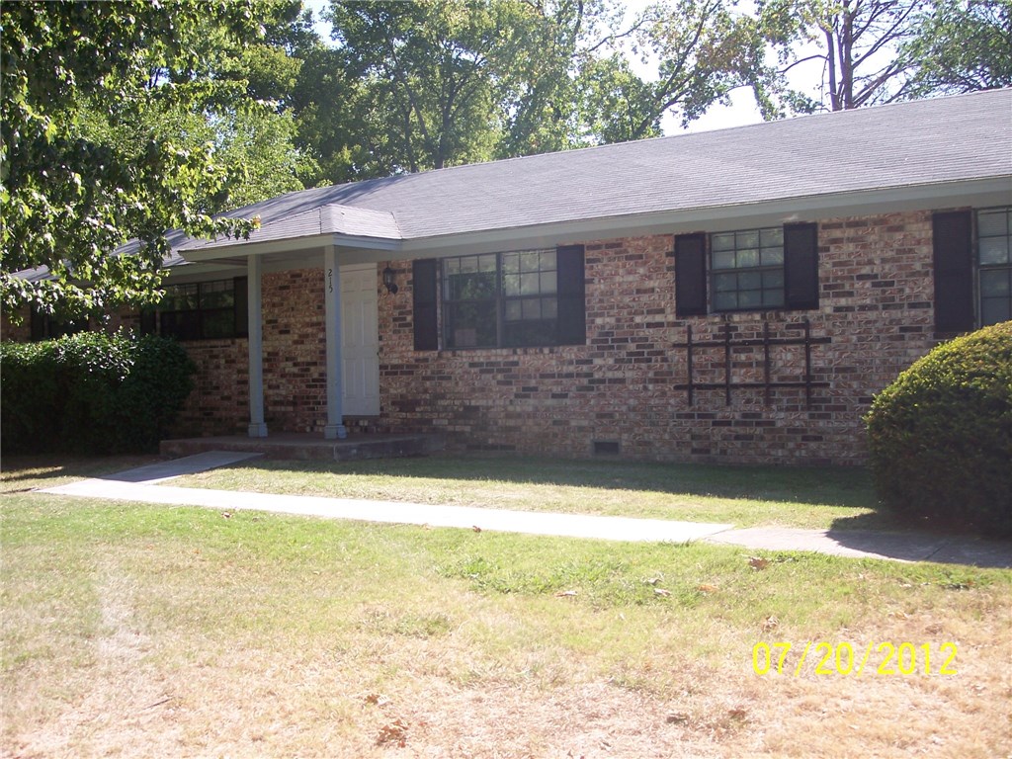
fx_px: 1140
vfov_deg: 36.8
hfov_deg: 47.9
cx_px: 506
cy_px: 380
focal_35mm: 39
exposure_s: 1/350
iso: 100
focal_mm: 8
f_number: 3.4
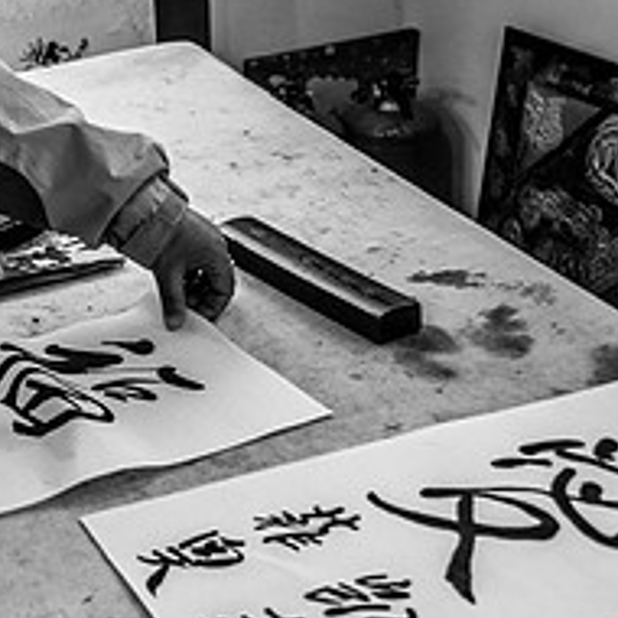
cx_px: -195
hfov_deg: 19.2
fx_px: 1676
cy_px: 141
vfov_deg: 20.7
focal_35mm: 83
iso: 500
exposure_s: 1/125
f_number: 4
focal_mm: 32
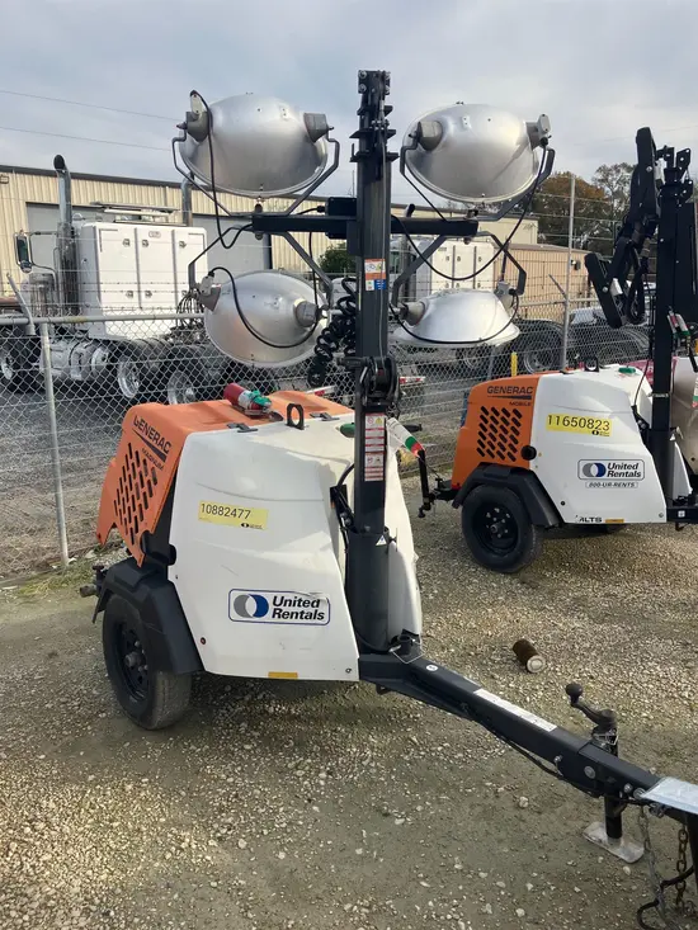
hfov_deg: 49.8
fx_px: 753
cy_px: 465
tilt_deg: -10.9
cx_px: 349
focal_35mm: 28
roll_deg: +1.4
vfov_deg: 63.4
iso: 32
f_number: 1.8
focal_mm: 3.99
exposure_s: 1/1080
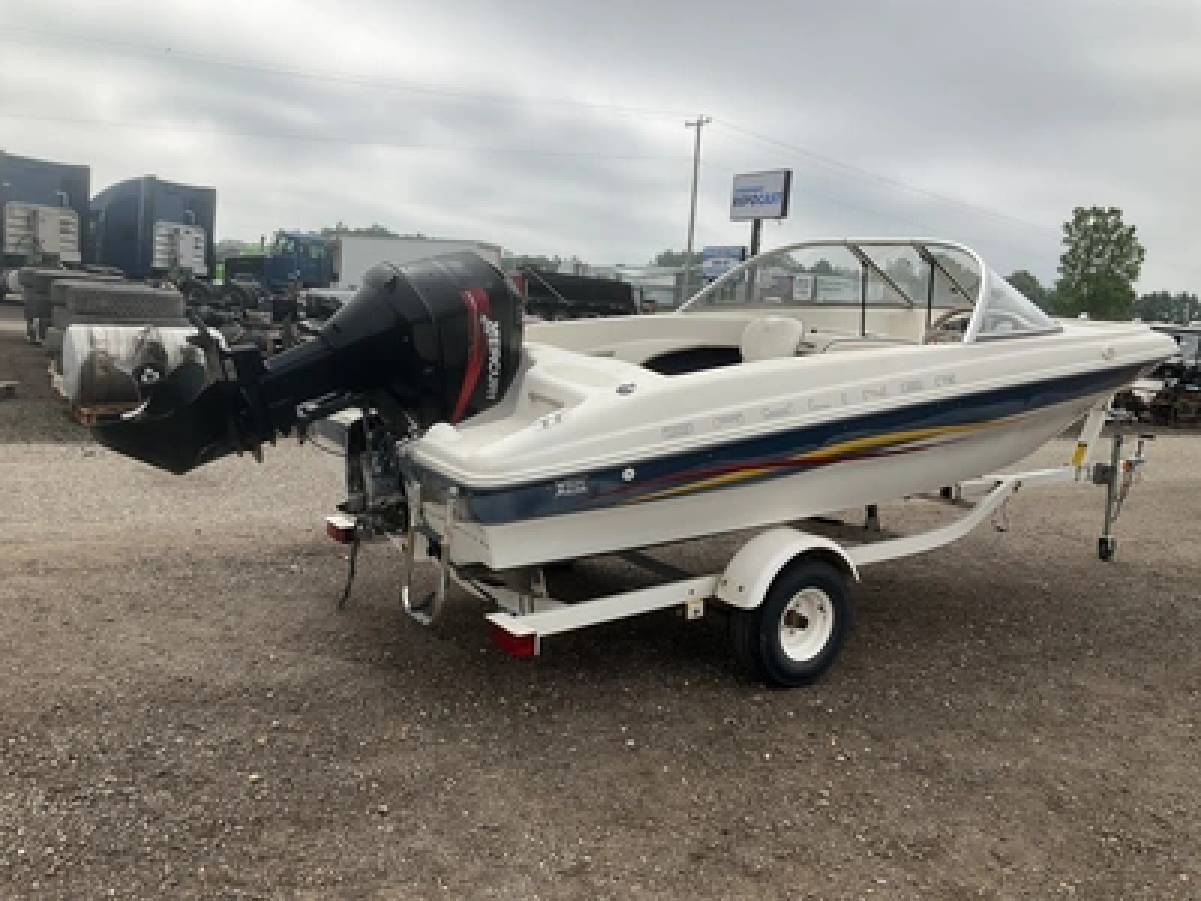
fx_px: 1006
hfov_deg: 61.7
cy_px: 450
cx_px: 600
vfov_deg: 48.2
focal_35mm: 29
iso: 25
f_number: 1.8
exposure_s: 1/2427
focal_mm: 3
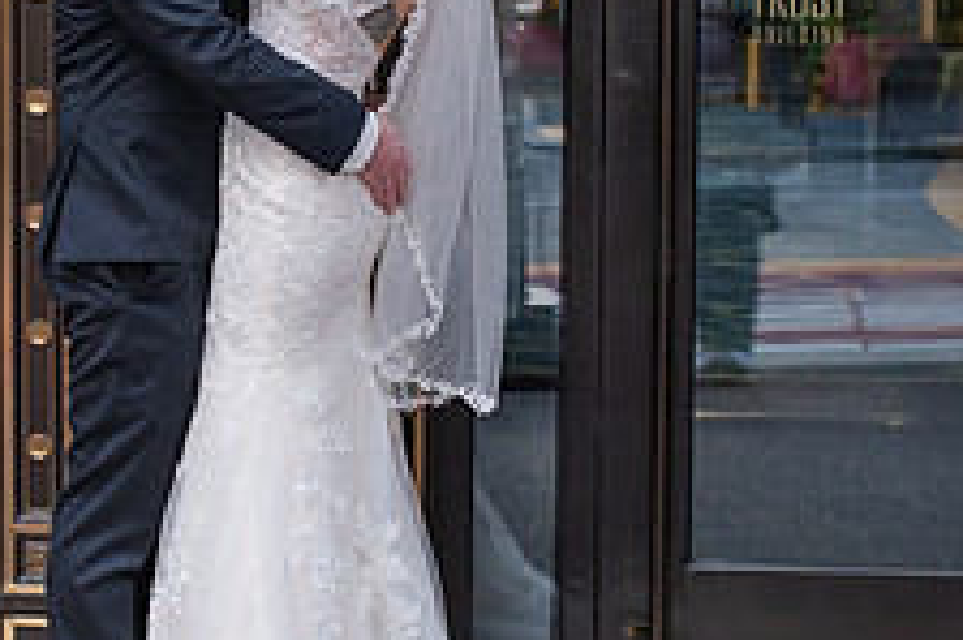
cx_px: 222
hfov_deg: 17.7
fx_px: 3074
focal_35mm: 115
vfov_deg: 11.9
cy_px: 221
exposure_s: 1/400
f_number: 3.5
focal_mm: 35
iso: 1000
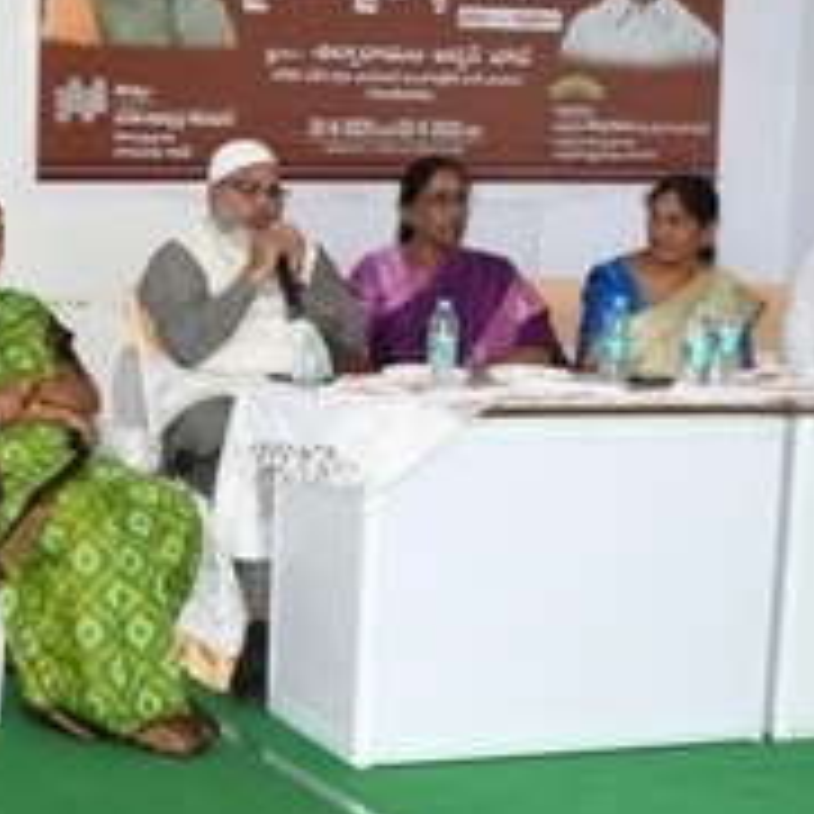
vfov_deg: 19.3
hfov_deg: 18.9
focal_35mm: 90
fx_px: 2394
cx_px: 76
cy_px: 398
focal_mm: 20
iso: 320
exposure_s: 1/100
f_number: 5.6
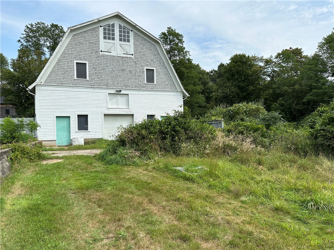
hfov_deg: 71.6
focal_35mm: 24
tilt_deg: -0.6
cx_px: 167
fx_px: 232
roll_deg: +1.0
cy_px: 125
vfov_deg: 56.8
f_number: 1.78
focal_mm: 6.86
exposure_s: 1/3861
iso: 80
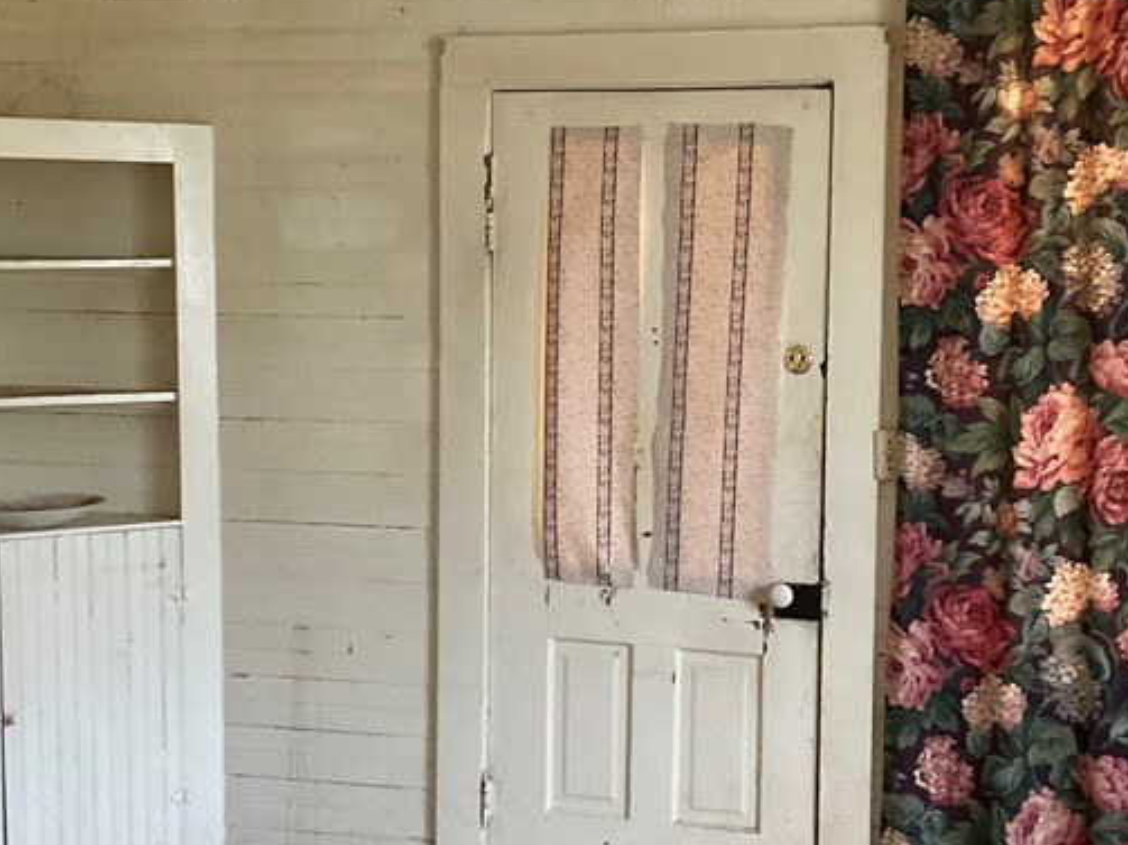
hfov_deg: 32.6
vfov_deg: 24.8
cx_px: 673
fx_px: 1922
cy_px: 451
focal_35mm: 59
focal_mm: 3
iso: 320
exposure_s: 1/40
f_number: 1.8
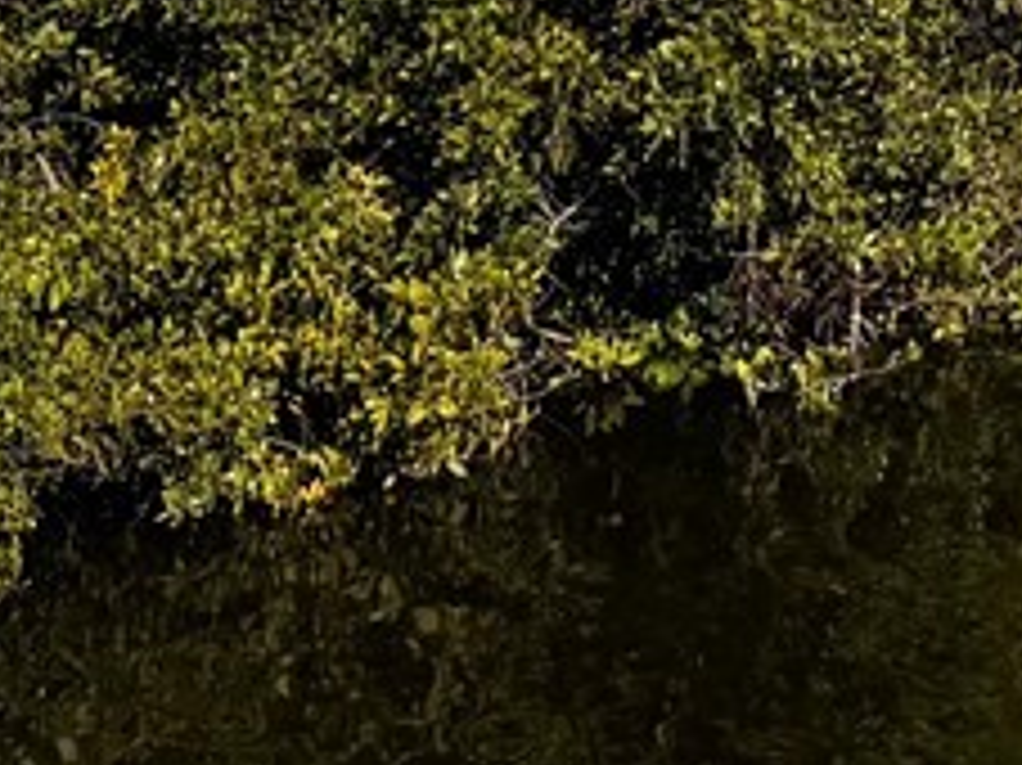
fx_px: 4987
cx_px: 1216
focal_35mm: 169
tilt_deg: +3.9
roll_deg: +5.2
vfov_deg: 7.7
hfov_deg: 11.5
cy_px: -1476
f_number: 1.78
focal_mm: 6.76
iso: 80
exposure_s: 1/4950
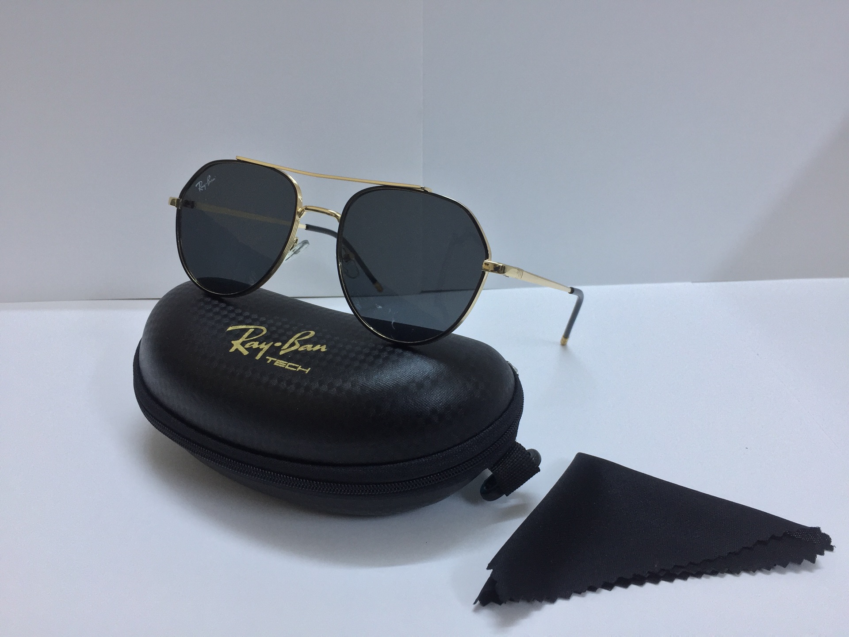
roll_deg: -2.1
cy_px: 318
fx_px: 711
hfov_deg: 61.7
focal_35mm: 29
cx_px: 424
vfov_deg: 48.2
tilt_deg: -24.6
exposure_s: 1/30
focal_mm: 4.15
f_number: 2.2
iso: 50
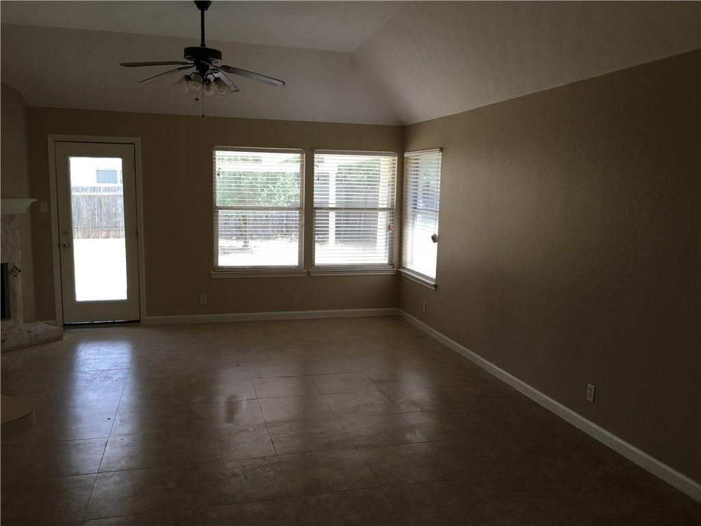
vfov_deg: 48.2
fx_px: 587
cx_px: 350
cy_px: 263
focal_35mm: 29
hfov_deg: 61.7
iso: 25
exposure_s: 1/120
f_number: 2.2
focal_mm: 4.15
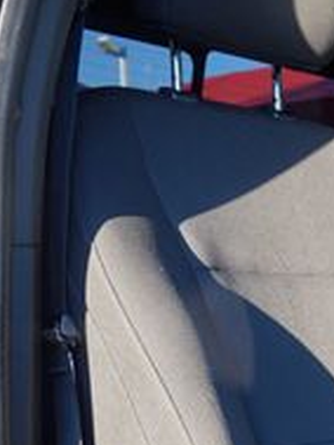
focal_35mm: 78
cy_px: 452
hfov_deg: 17.1
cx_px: 499
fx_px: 1002
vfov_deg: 23.9
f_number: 4
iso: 100
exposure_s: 1/60
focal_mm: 16
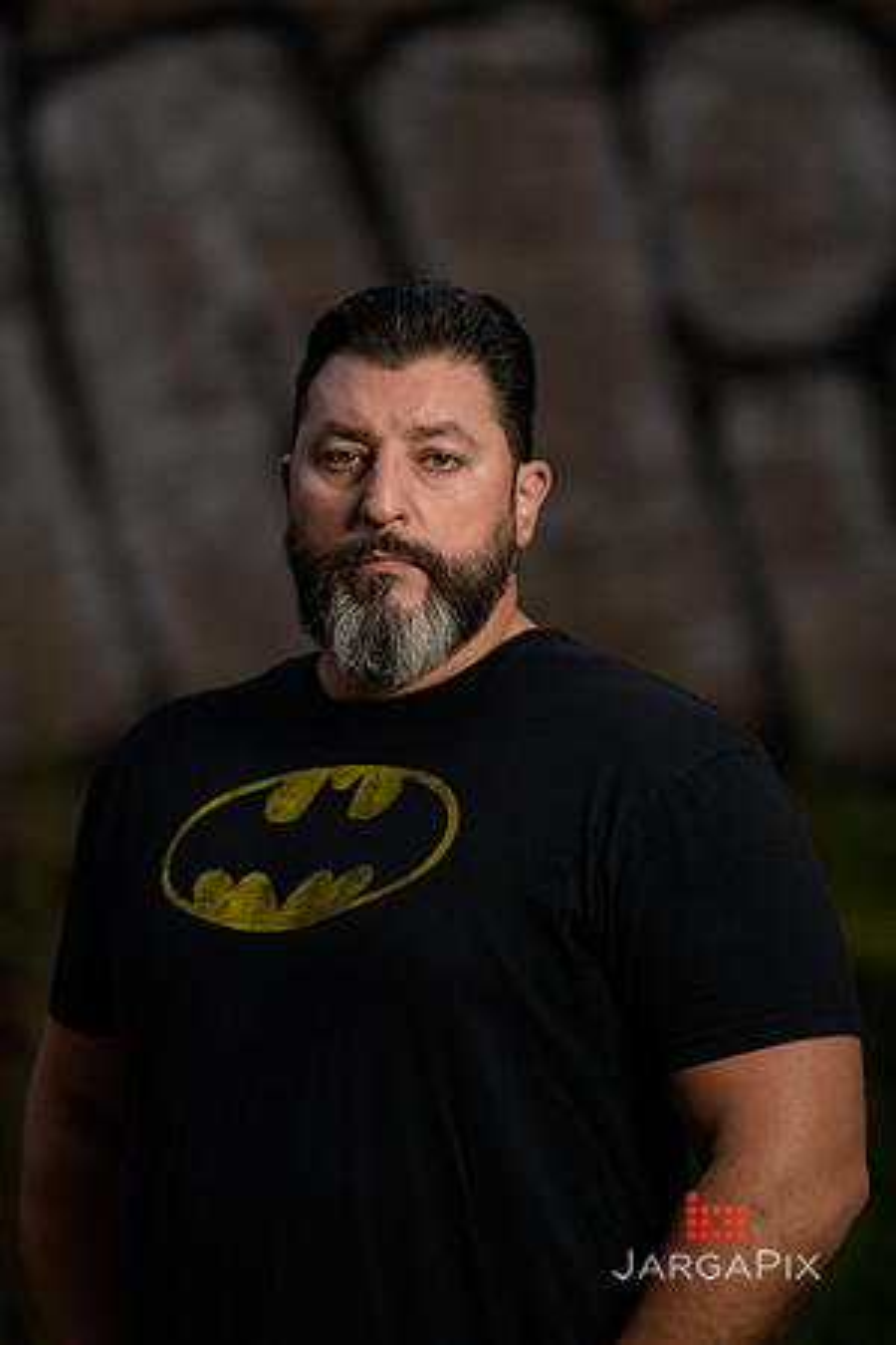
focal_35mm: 135
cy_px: 672
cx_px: 448
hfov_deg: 10.2
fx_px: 5040
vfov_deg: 15.2
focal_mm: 135
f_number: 2
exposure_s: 1/250
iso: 200
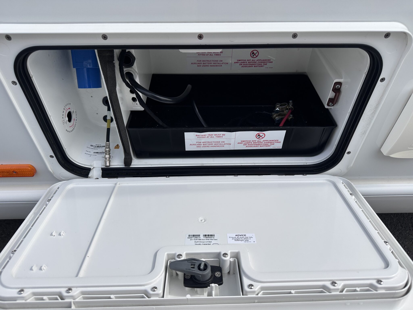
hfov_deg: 71.6
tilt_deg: -40.9
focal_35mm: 24
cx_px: 206
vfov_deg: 56.8
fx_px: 286
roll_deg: -1.4
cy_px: 155
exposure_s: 1/3597
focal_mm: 6.86
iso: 80
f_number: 1.78
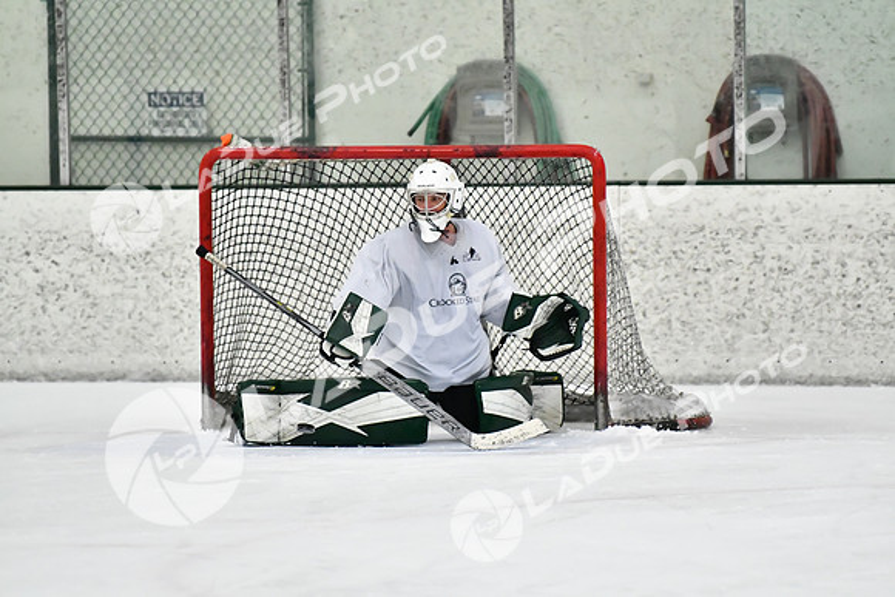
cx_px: 448
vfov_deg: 4.6
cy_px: 298
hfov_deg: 6.9
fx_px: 7460
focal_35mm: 300
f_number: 2.8
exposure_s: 1/2000
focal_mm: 200
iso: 6400
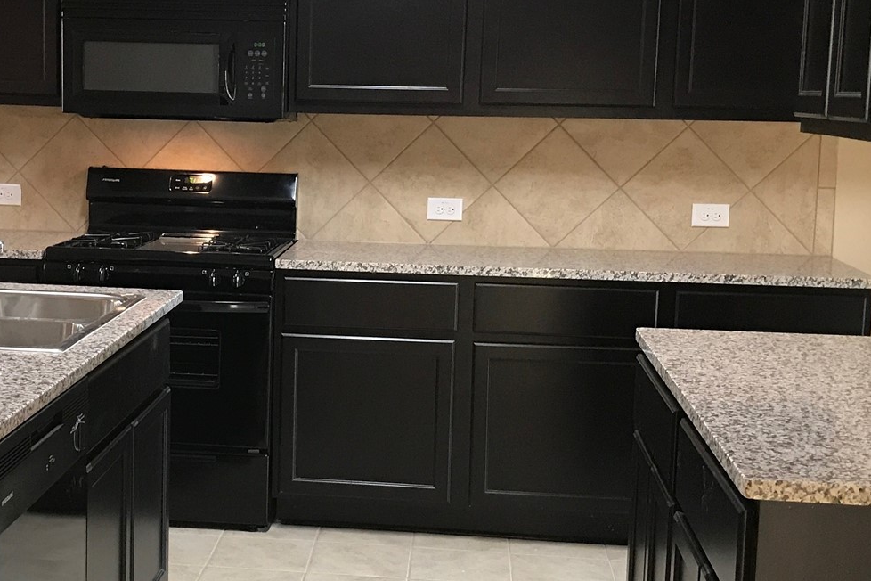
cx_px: 276
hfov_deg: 32.6
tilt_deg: -8.5
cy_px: 310
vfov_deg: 22.3
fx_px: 1476
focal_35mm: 61
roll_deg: -0.4
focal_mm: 3.99
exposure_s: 1/15
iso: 64
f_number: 1.8
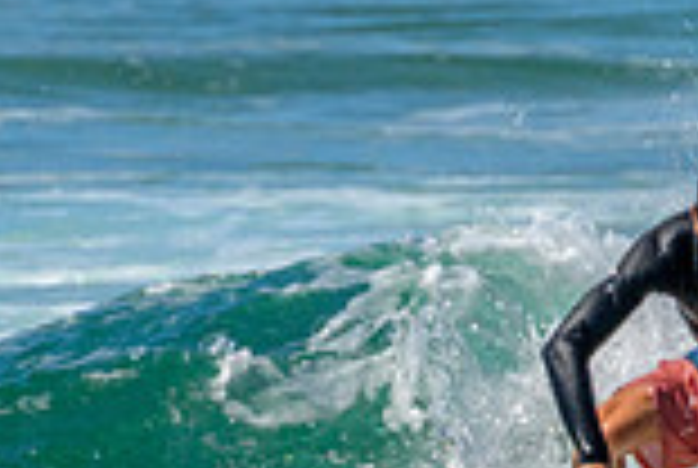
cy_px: 629
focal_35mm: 4115
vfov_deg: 0.3
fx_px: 79938
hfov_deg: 0.5
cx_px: 614
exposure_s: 1/2000
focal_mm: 800
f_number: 11
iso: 900
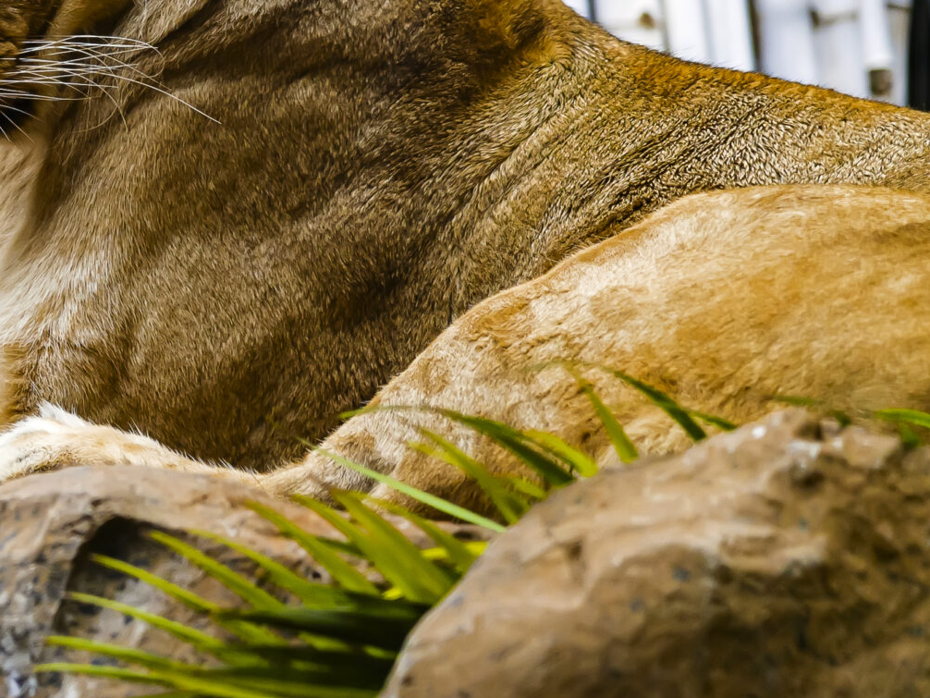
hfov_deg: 7.6
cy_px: 71
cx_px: -236
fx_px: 6906
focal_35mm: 257
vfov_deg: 5.8
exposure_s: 1/400
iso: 1250
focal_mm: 105
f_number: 4
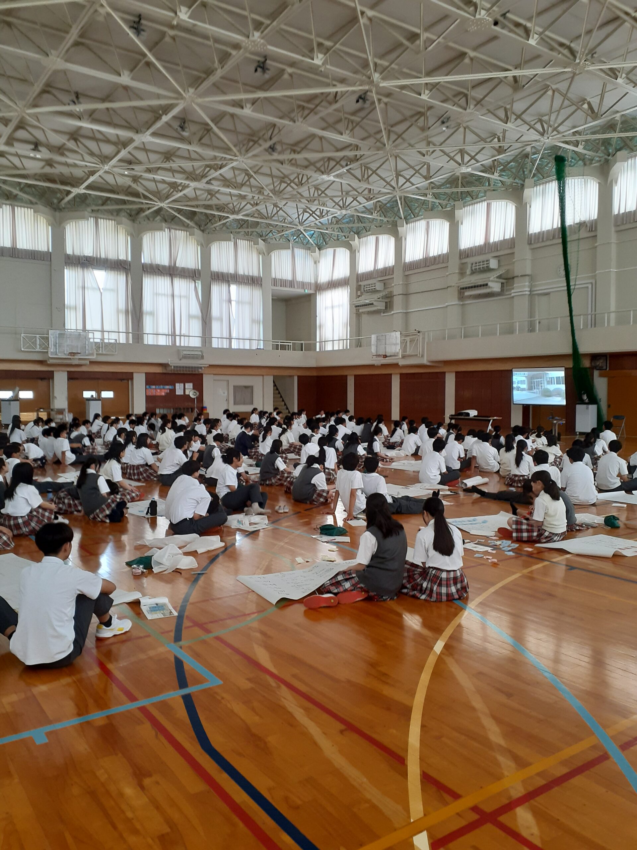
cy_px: 425
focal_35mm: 27
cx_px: 318
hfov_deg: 51.4
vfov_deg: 65.3
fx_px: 662
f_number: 1.9
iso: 160
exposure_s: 1/50
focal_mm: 3.6
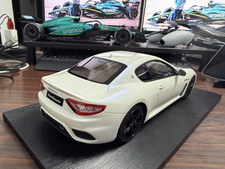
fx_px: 156
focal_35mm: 24
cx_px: 112
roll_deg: -2.1
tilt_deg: -18.6
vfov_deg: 56.8
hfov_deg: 71.6
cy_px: 84
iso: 400
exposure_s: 1/60
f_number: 2.2
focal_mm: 2.22
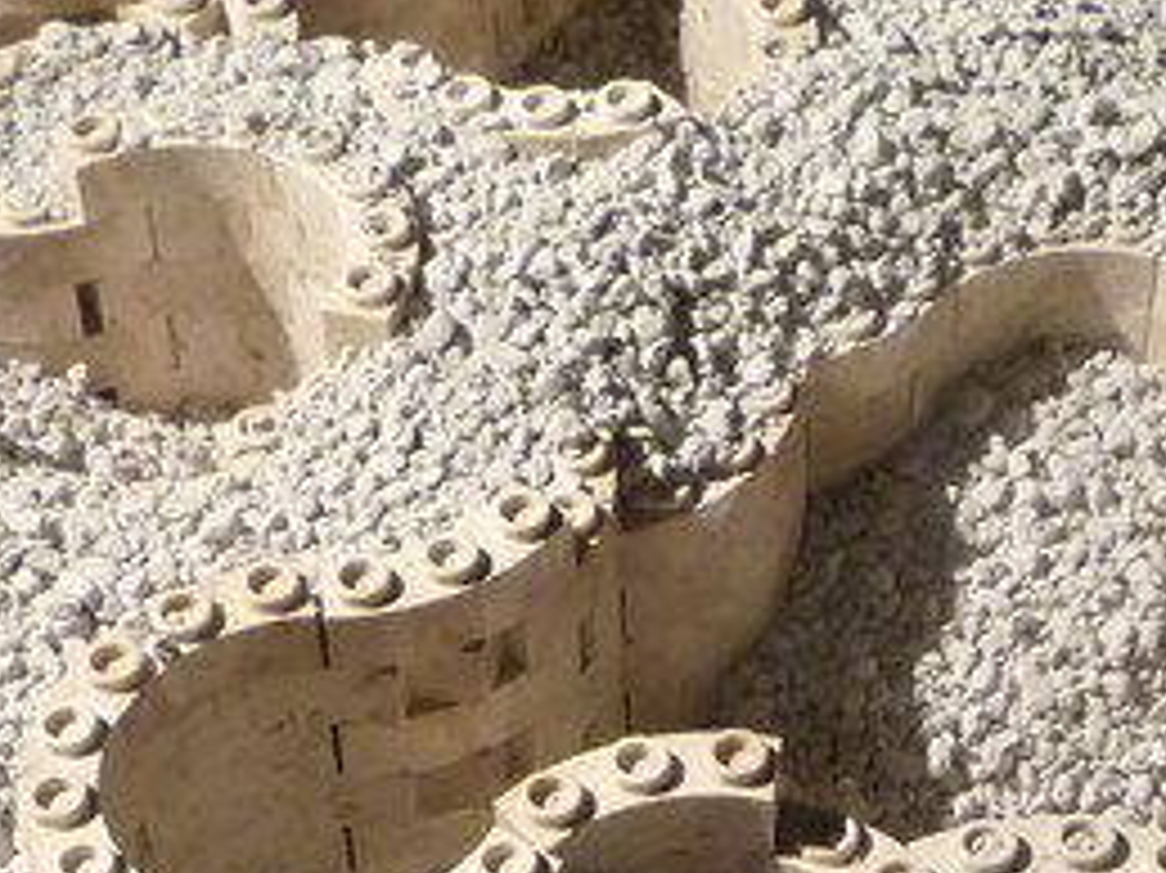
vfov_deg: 13.8
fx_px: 3468
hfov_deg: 19.0
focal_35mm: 103
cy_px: 1148
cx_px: 412
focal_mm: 4.4
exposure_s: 1/20
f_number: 2.8
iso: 400
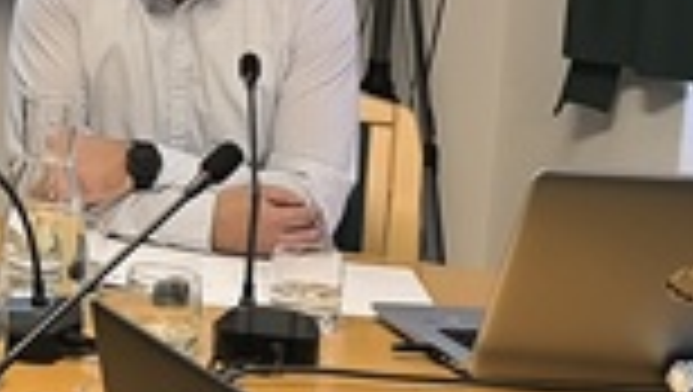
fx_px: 2575
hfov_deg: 14.4
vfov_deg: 8.6
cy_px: -140
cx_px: -306
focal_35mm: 140
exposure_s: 1/100
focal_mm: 6.14
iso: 640
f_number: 1.65
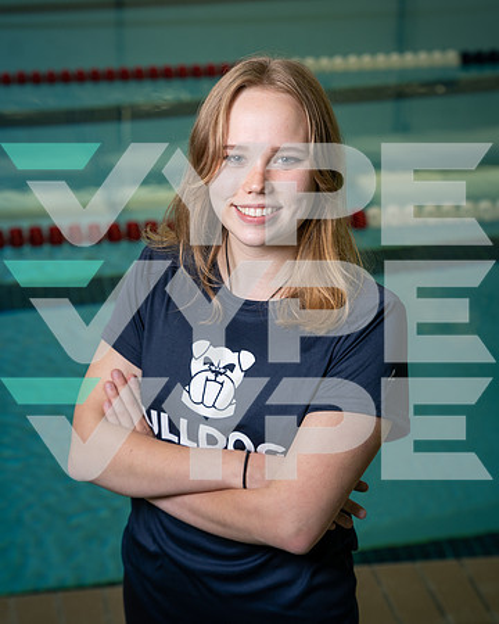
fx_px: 1793
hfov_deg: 15.8
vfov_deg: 19.7
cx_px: 213
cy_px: 312
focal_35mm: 97
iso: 200
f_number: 4.5
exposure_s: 1/250
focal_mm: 69
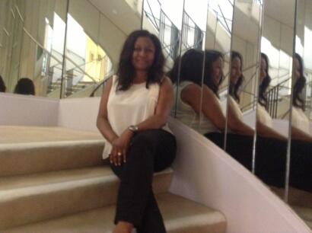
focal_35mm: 33
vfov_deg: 42.8
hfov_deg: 55.4
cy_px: 116
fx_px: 297
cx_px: 156
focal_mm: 3.3
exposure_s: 1/15
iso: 400
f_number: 2.4
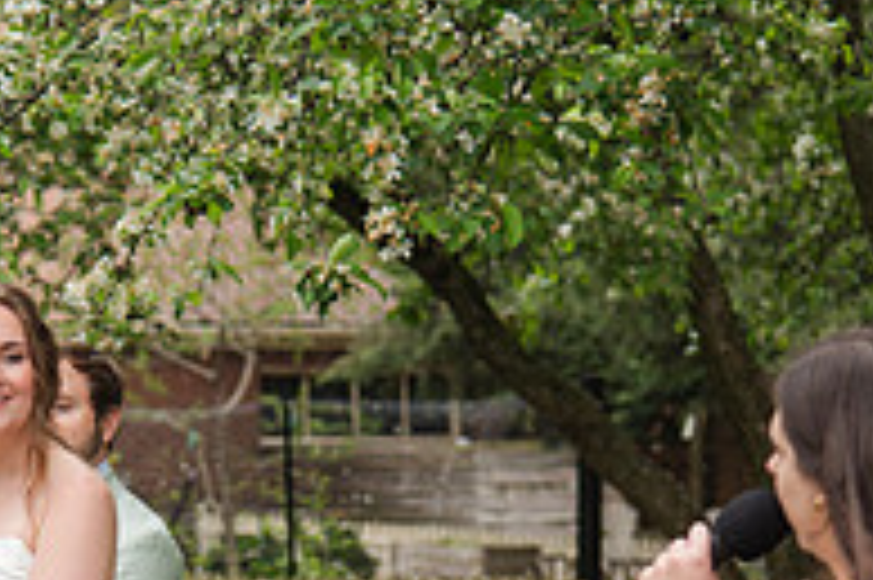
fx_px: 5161
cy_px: 614
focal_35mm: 213
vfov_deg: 6.4
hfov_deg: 9.6
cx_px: 176
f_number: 4
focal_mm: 70
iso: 100
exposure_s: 1/400
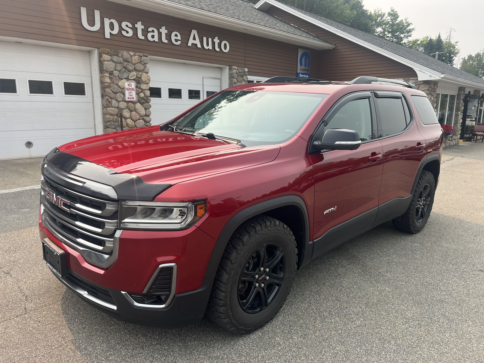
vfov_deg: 53.1
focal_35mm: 26
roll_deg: -0.4
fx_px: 364
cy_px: 182
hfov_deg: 67.3
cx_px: 242
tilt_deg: -11.1
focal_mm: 5.7
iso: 50
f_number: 1.5
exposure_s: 1/1326
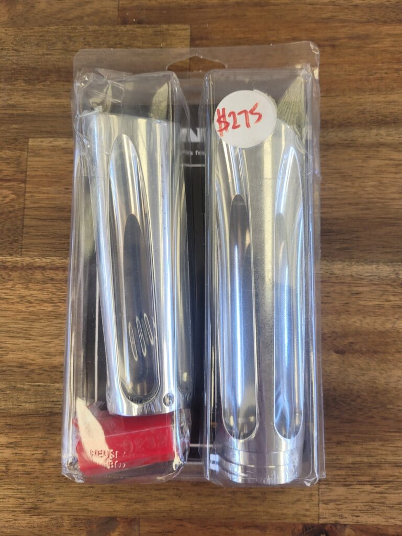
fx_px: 403
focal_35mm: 26
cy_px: 268
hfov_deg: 53.1
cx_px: 201
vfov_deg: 67.3
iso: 64
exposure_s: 1/100
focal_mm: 5.4
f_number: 1.8
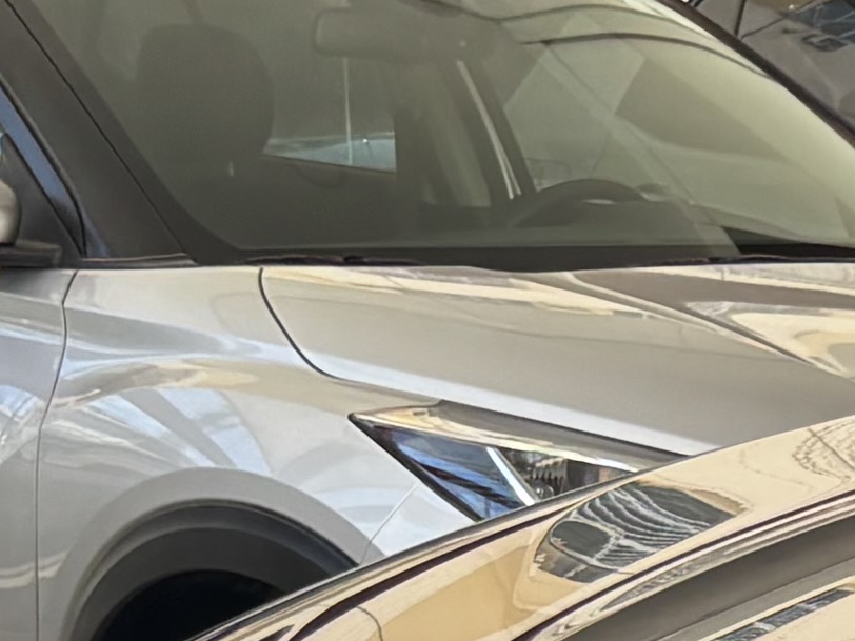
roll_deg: -2.7
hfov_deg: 9.7
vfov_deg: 8.0
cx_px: 1937
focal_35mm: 183
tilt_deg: -10.5
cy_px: 889
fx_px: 4520
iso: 40
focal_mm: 5.96
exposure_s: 1/121
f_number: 1.6
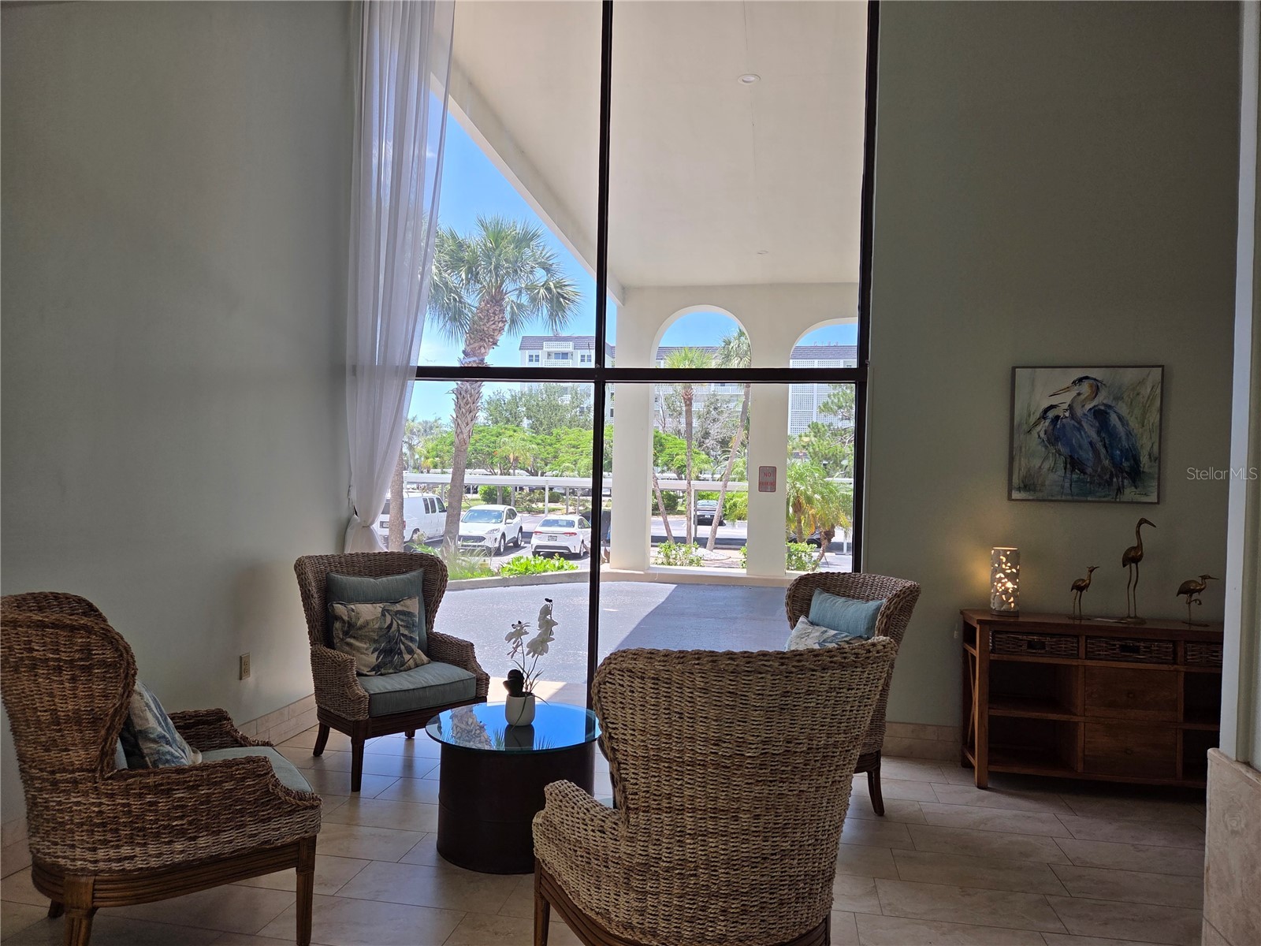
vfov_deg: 58.9
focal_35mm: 23
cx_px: 630
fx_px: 838
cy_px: 473
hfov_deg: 73.9
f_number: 1.8
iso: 80
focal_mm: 5.4
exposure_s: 1/934
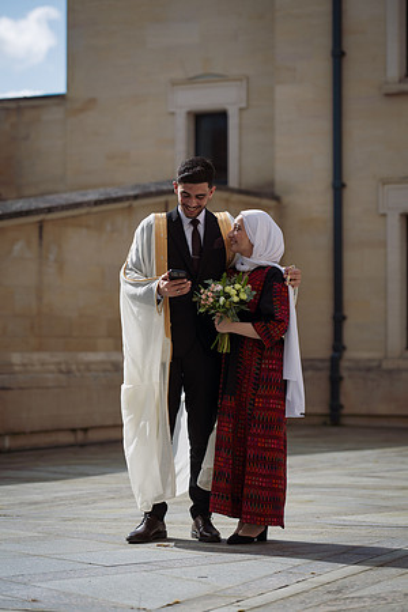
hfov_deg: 13.0
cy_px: 306
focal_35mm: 105
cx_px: 204
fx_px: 1785
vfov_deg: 19.5
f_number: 2.8
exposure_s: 1/1600
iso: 64
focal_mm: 105
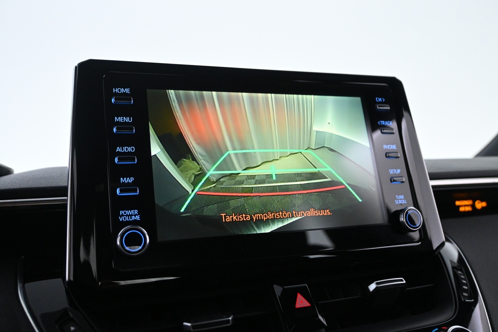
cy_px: 166
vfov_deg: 39.1
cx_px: 249
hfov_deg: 56.1
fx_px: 467
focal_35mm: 34
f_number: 4
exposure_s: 1/50
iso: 3200
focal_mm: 22.5
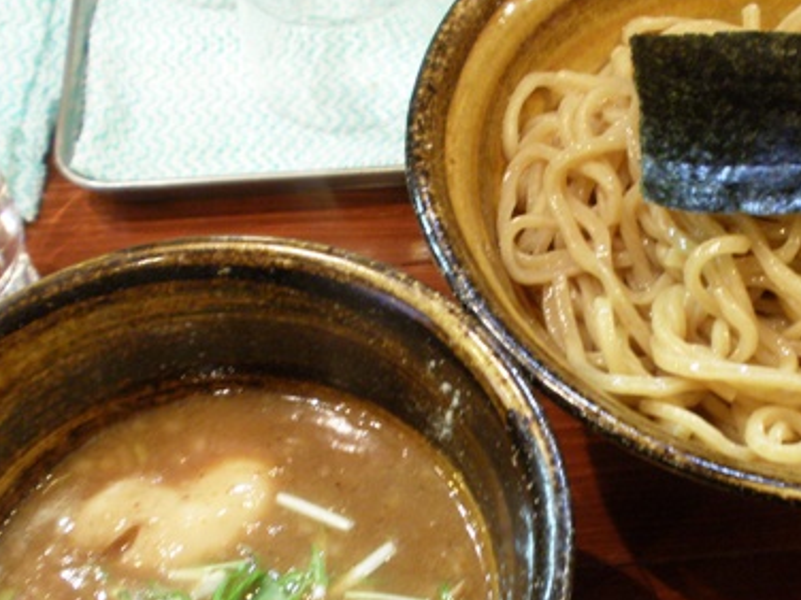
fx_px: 1365
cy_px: 417
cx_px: 507
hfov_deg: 32.5
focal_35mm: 59
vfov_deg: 24.6
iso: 100
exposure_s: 1/3
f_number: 3.5
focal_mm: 6.6
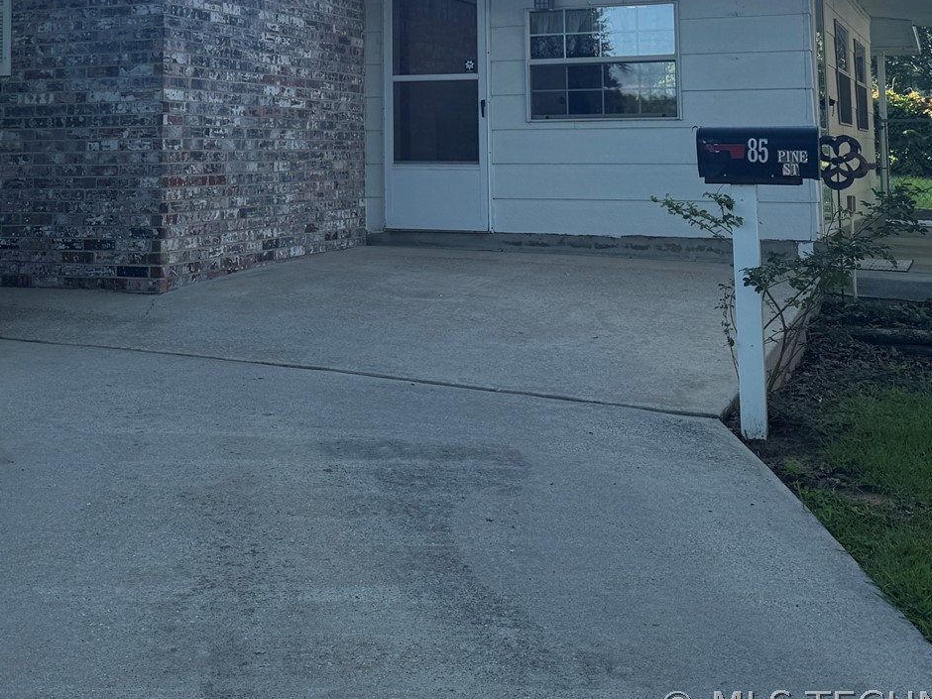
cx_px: 348
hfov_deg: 38.7
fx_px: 1319
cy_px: 26
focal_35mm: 49
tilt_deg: +4.5
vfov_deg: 28.2
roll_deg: +0.8
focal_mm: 6.76
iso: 80
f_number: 1.78
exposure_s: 1/2415
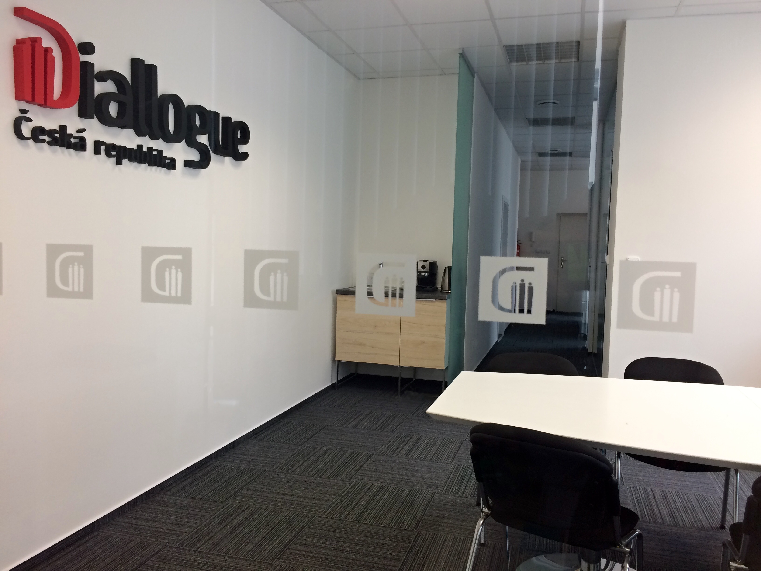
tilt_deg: -6.1
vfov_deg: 48.2
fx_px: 638
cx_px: 380
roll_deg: -1.8
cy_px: 286
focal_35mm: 29
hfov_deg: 61.7
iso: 40
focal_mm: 4.15
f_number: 2.2
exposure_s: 1/33
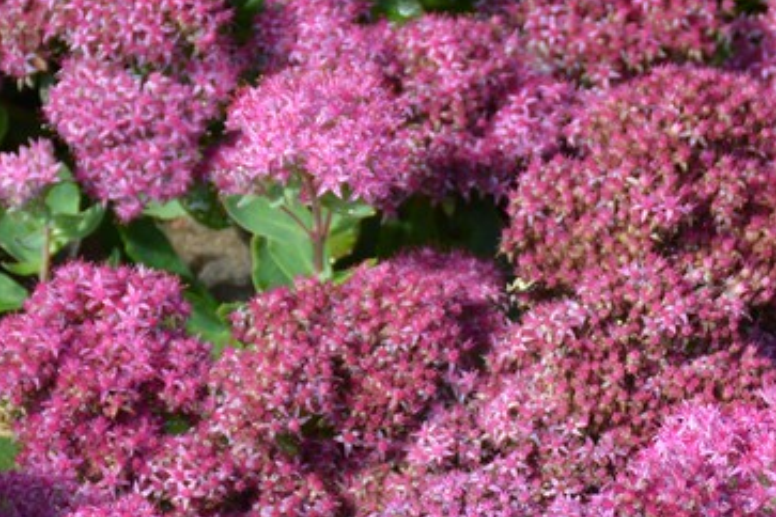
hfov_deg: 7.4
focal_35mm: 279
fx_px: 6014
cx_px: 596
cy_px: 531
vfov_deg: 4.9
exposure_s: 1/500
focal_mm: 66
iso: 320
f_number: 5.6
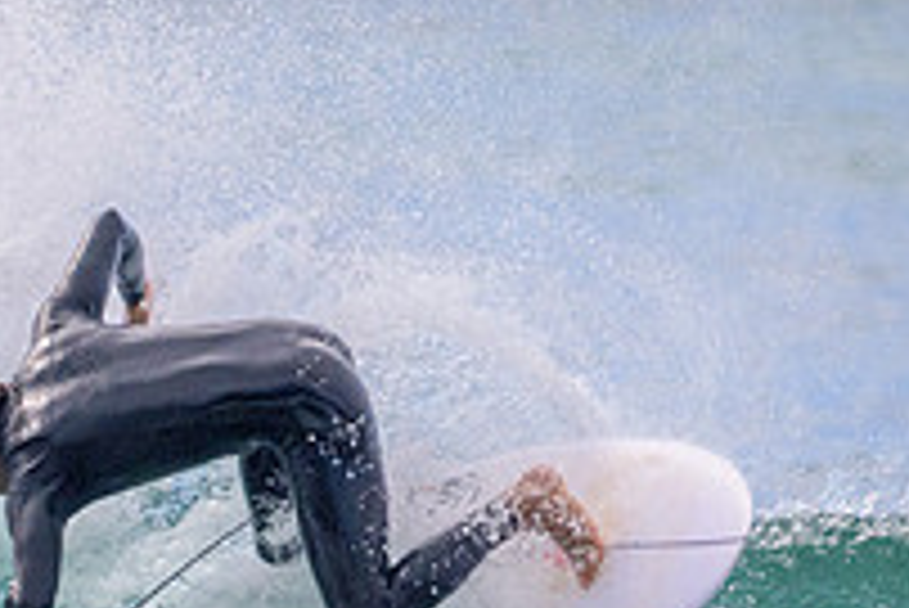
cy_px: 750
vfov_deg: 0.6
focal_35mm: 2299
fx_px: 58089
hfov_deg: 0.9
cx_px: 144
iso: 1800
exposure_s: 1/2000
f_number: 13
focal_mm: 800
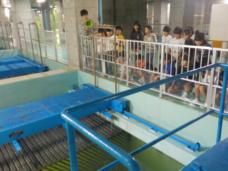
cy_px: 86
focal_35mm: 30
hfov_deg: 60.0
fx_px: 198
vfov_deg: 46.8
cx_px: 114
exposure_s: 1/13
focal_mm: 4.1
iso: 400
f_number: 3.3
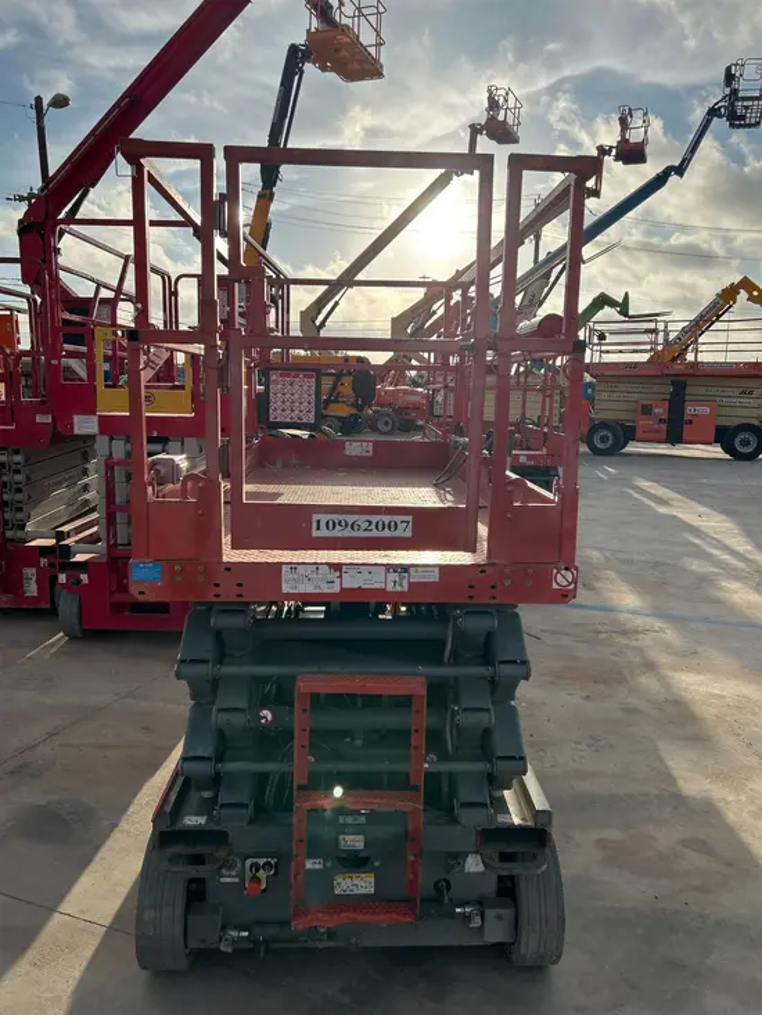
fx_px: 763
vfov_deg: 67.3
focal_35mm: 26
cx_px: 381
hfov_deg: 53.1
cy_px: 508
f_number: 1.5
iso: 50
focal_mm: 5.7
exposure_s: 1/8000
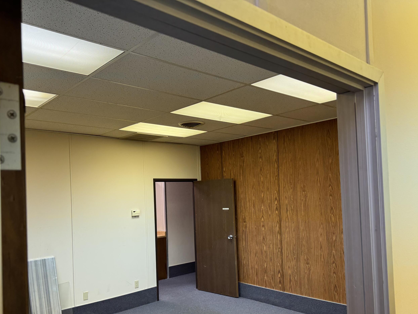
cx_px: 201
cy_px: 189
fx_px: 350
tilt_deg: +0.8
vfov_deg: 47.9
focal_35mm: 29
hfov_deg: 61.6
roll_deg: +2.0
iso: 160
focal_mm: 6.76
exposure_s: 1/120
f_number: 1.78
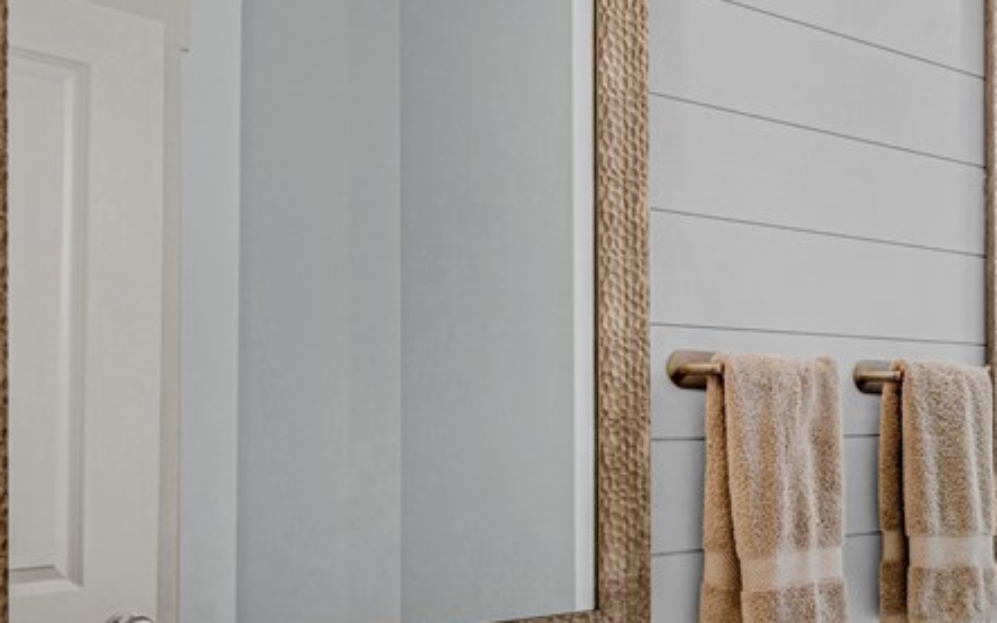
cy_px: 410
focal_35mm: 41
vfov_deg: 30.9
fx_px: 1121
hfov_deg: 40.3
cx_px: 1056
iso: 100
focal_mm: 11
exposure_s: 1/13
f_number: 7.1
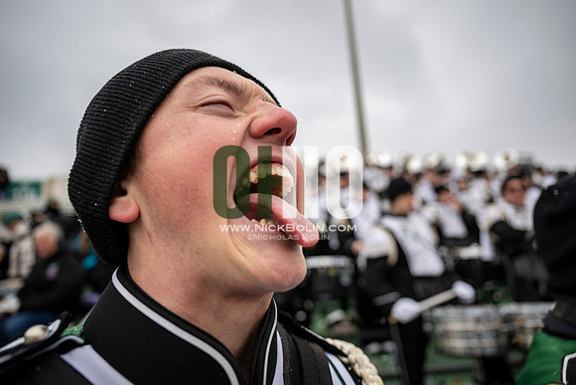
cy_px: 192
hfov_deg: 73.7
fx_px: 384
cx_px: 288
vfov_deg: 53.2
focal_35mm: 24
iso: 160
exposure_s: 1/500
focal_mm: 24
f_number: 2.8
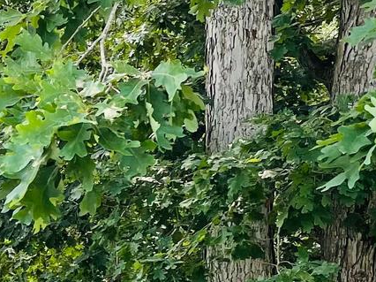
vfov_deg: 11.7
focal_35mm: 125
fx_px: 1357
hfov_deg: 14.0
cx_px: -299
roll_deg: +0.9
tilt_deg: +4.7
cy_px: 283
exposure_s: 1/433
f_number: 1.6
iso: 32
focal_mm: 4.2
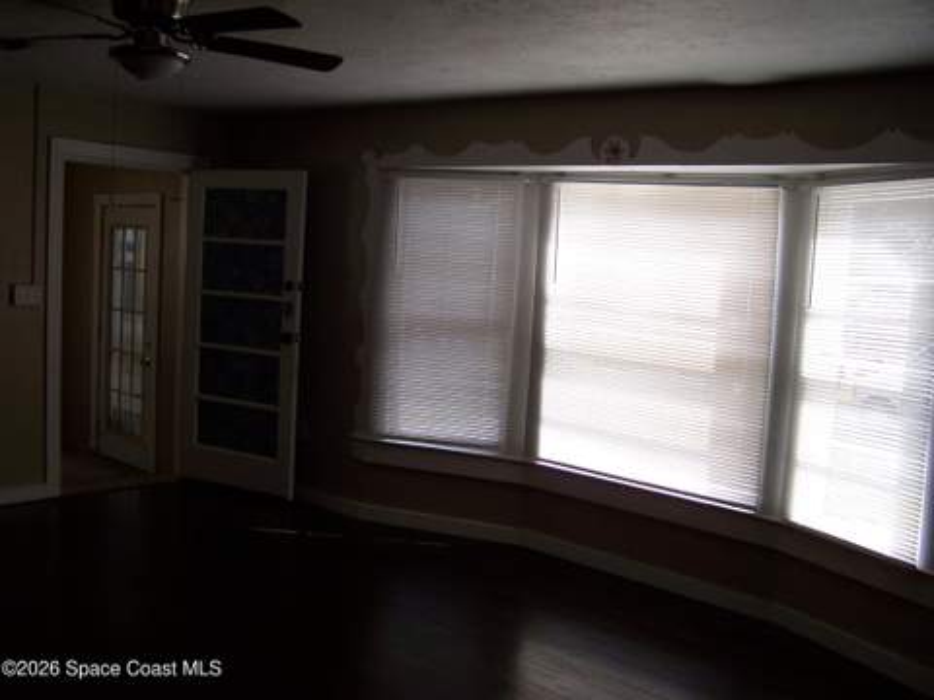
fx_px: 1025
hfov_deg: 49.0
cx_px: 467
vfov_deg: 37.7
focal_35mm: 38
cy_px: 350
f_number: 2.8
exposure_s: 1/90
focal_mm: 6.3
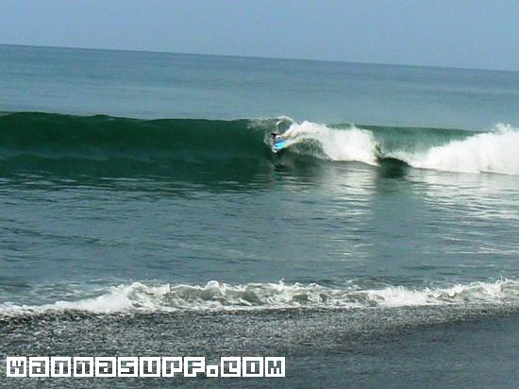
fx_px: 540
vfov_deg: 39.6
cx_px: 260
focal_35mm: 36
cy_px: 194
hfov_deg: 51.4
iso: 100
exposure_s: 1/1000
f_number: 4.5
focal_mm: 6
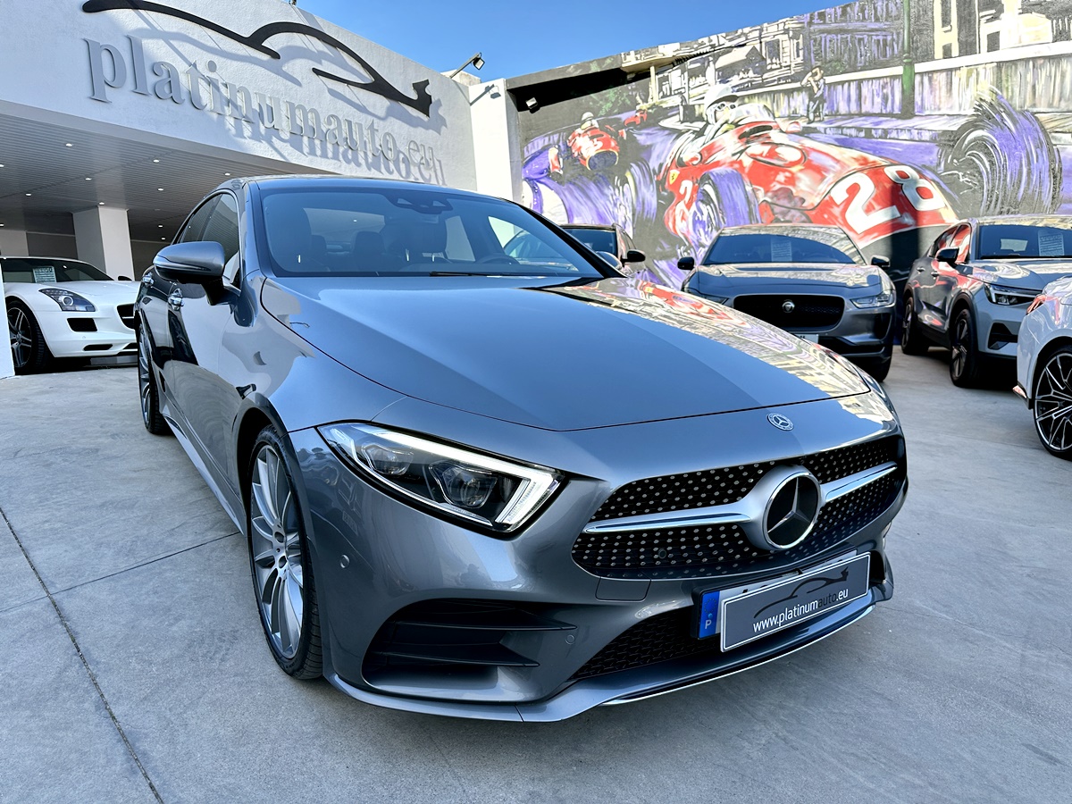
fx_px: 743
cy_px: 402
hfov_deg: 71.6
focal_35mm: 24
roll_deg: +4.4
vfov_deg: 56.8
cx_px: 536
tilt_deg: -5.6
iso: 80
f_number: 1.78
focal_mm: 6.86
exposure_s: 1/1157
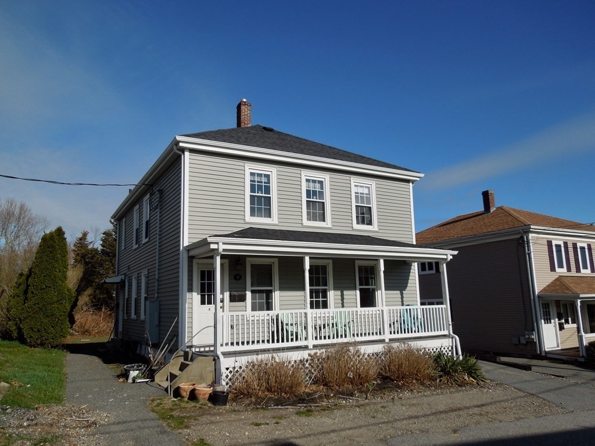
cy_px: 223
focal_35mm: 25
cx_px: 298
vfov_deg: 54.9
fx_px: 430
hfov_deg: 69.4
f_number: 6.6
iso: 100
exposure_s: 1/640
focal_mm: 4.5
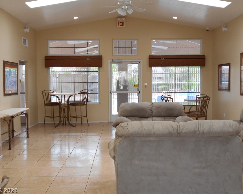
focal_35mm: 45
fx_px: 324
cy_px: 97
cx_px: 120
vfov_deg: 33.4
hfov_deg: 41.2
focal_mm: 7.7
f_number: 4.2
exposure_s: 1/30
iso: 125
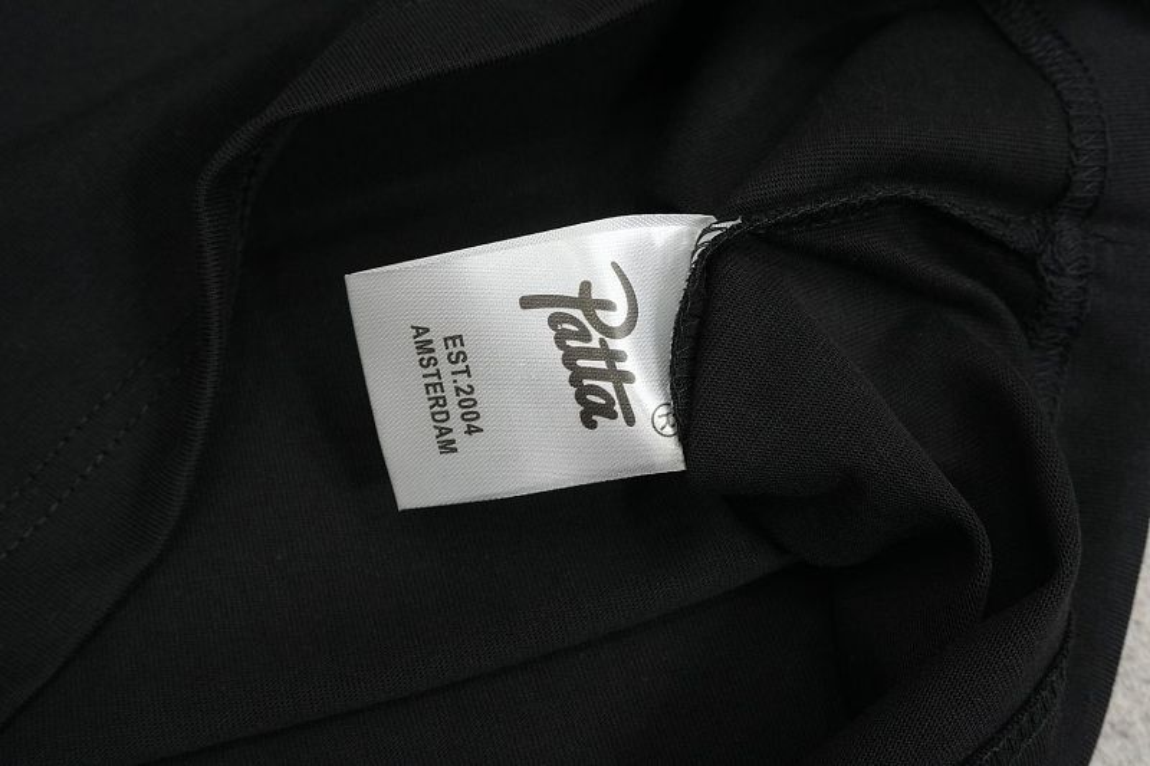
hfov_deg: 46.4
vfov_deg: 31.9
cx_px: 575
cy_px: 383
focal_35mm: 42
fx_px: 1341
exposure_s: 1/160
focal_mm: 28
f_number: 8
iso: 1000
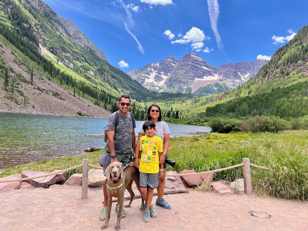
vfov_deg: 53.1
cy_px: 116
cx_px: 154
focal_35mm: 26
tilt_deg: -0.2
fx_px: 231
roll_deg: -4.5
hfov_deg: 67.3
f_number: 1.5
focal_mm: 5.7
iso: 50
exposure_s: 1/1901
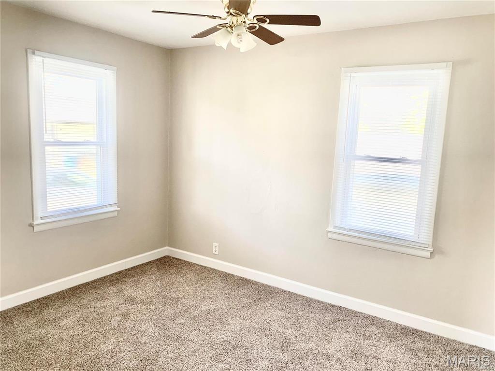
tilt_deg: -6.4
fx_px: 372
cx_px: 248
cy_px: 186
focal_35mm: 26
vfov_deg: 53.1
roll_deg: -1.7
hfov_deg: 67.3
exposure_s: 1/121
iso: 100
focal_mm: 4.25
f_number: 1.8
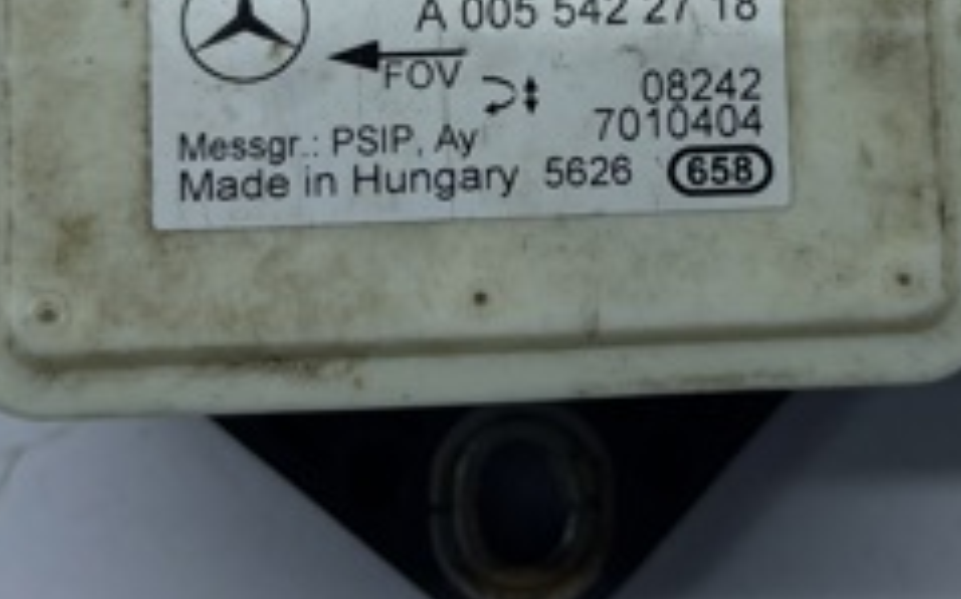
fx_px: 1858
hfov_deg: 28.9
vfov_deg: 17.8
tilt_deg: -87.0
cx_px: 611
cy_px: -28
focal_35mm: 71
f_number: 1.6
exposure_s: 1/628
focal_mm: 5.1
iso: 32
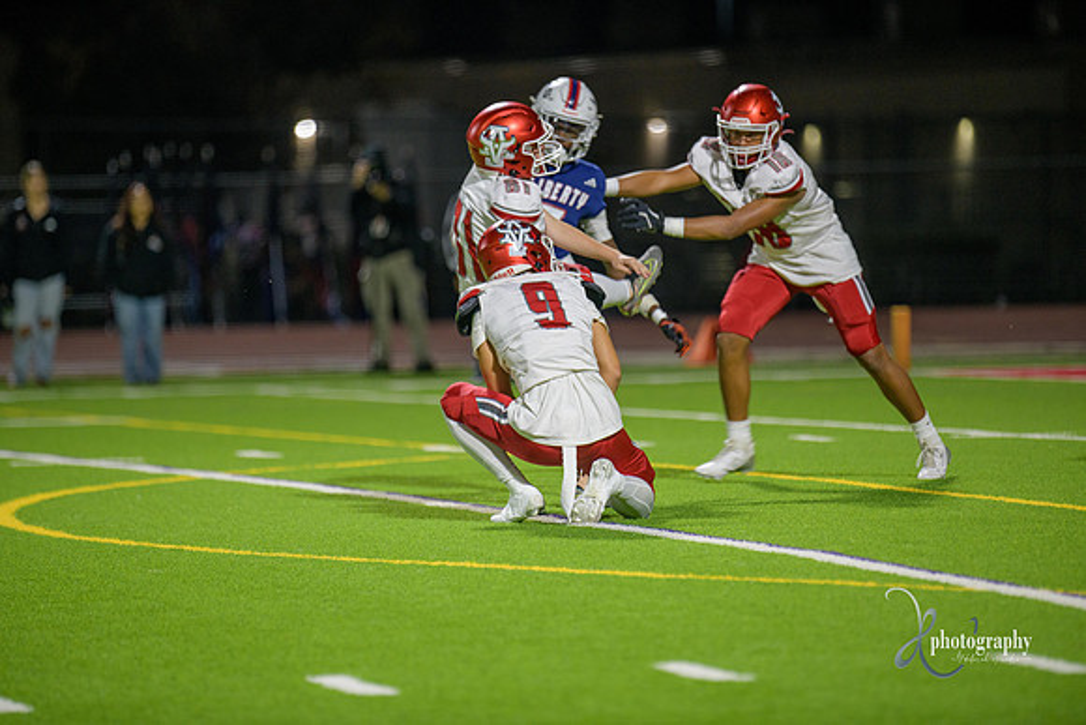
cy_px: 362
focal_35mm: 270
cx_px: 543
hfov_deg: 7.6
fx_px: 8147
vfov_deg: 5.1
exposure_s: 1/250
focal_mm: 270
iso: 1250
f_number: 2.8
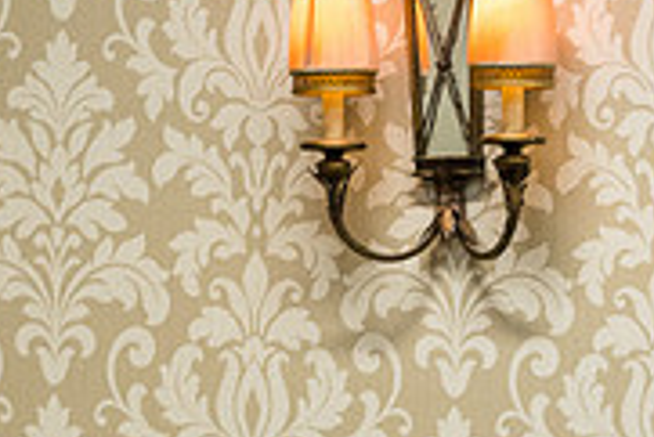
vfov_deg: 2.4
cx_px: 878
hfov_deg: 3.5
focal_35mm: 580
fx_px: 10545
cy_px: 674
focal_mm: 121
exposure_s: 1/100
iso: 3200
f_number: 3.5
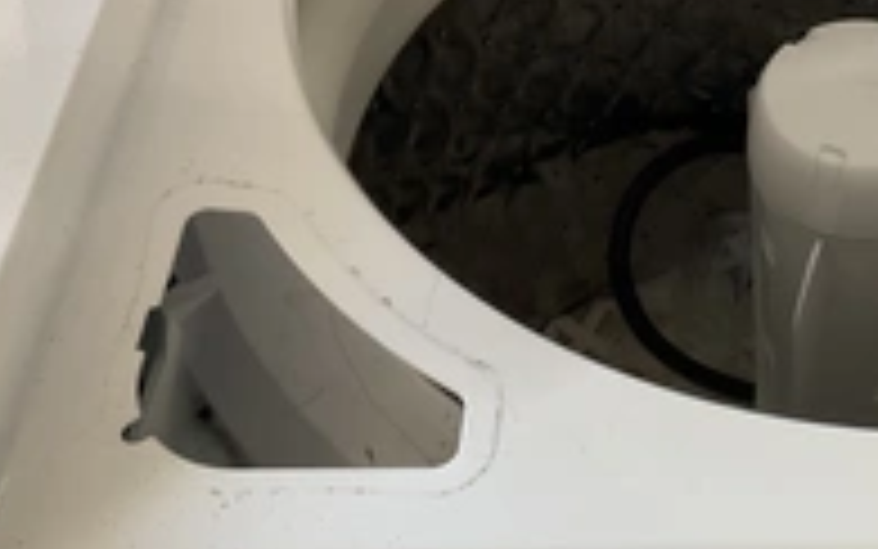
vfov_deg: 20.5
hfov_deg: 31.2
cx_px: 765
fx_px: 1508
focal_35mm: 63
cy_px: 162
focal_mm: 3
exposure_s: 1/60
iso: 100
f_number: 1.8
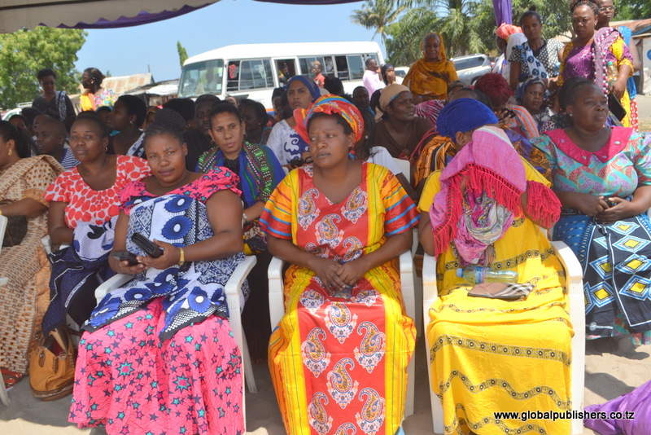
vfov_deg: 40.0
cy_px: 218
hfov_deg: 57.2
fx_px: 597
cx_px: 326
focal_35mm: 33
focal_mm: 22
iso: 100
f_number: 9
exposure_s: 1/200
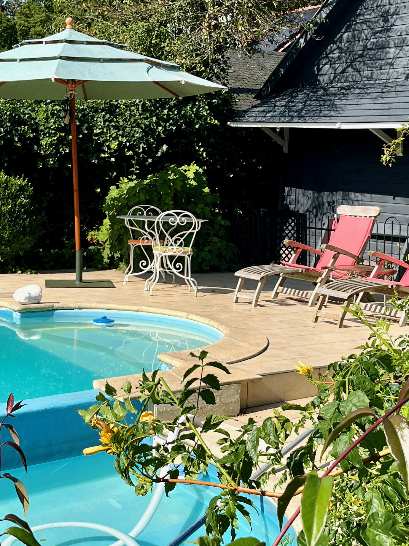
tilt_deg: -7.5
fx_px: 898
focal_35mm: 57
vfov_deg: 33.8
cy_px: 295
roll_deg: +2.1
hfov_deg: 25.7
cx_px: 212
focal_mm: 5.1
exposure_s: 1/2899
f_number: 1.6
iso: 50
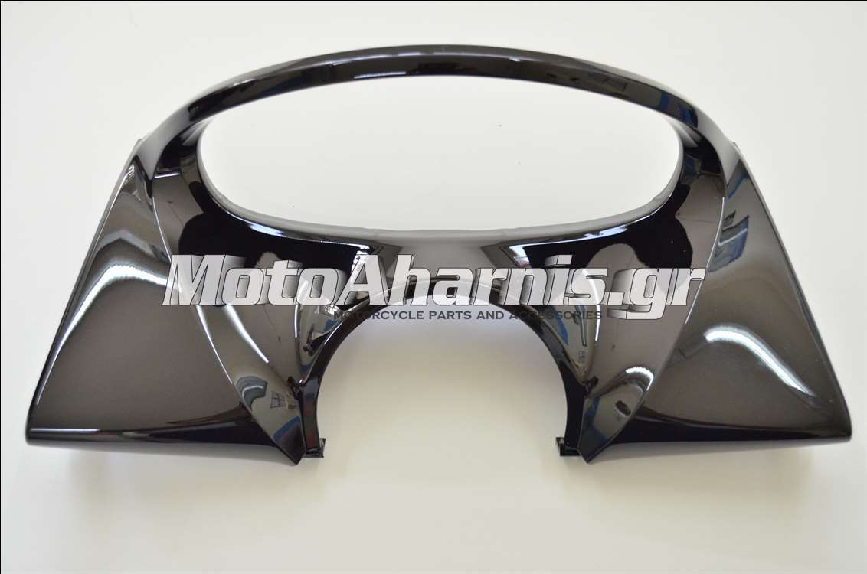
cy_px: 287
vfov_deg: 36.7
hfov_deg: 53.2
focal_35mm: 36
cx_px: 434
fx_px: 865
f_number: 5
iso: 1600
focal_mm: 24
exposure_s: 1/100
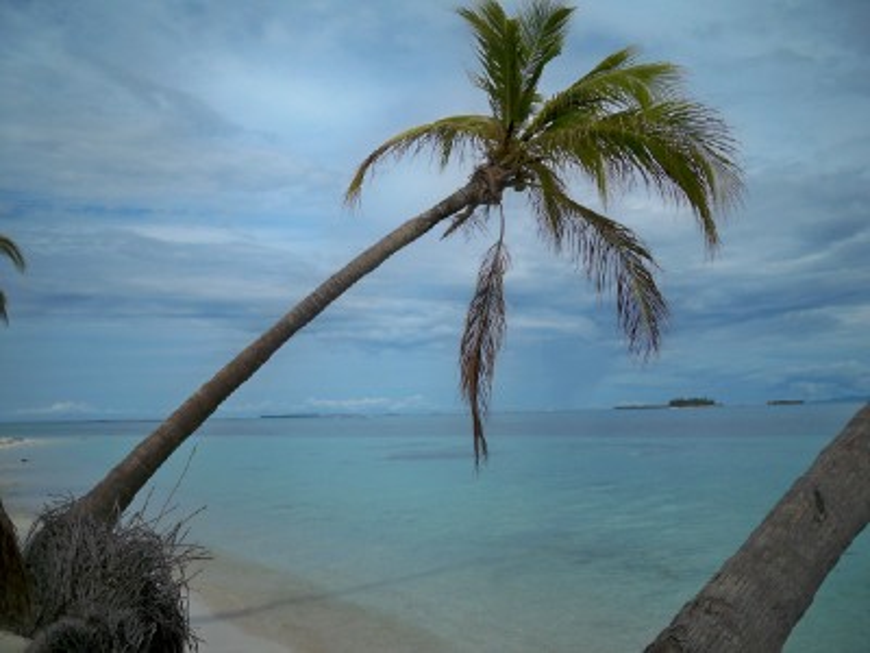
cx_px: 435
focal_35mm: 35
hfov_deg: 52.6
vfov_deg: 40.7
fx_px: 880
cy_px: 326
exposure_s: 1/1000
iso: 64
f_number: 4.7
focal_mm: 6.3
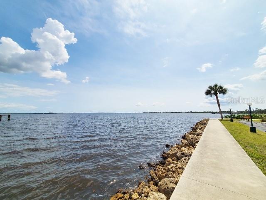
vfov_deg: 89.9
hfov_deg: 106.2
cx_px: 133
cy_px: 100
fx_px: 100
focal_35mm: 13
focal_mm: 1.8
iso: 50
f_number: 2.2
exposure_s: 1/2730
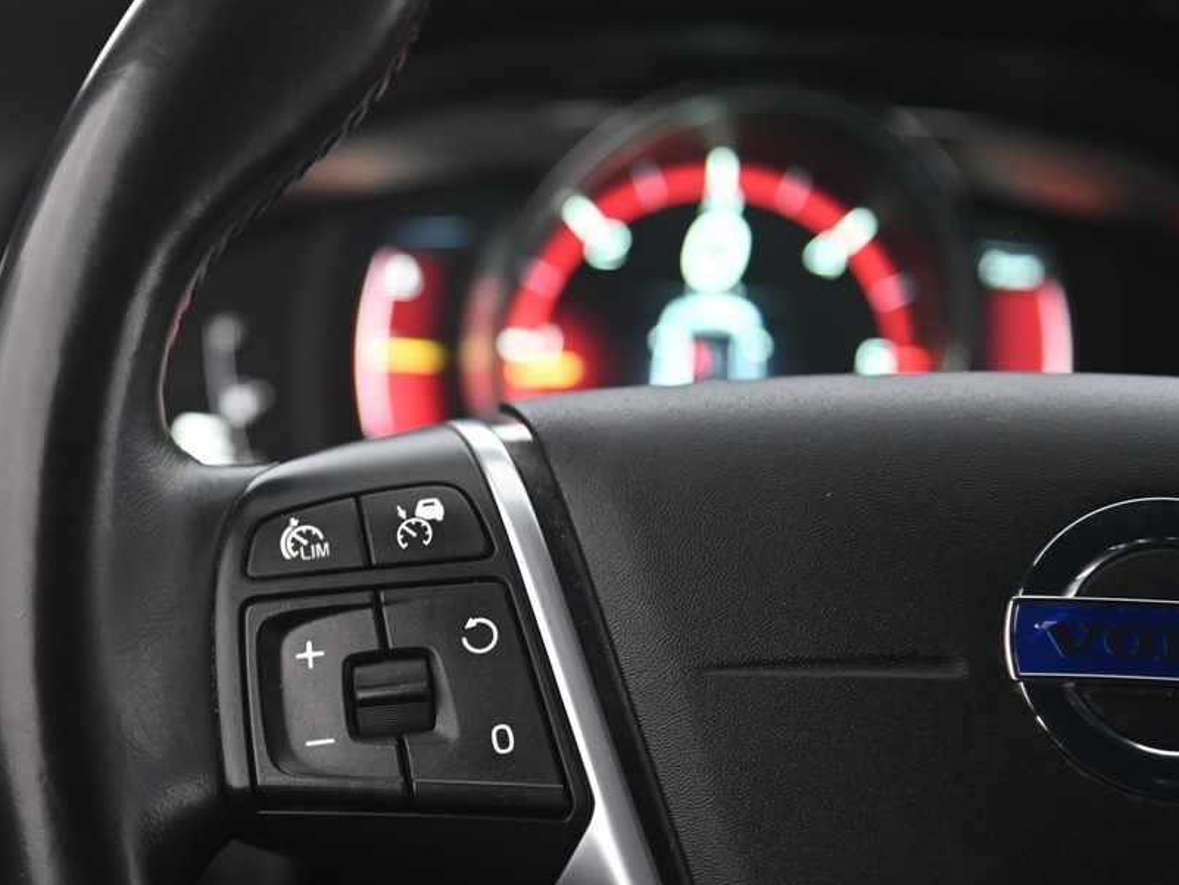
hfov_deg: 17.0
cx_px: -9
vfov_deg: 13.1
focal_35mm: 113
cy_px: 673
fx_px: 3849
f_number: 4
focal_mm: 58
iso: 2000
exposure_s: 1/15
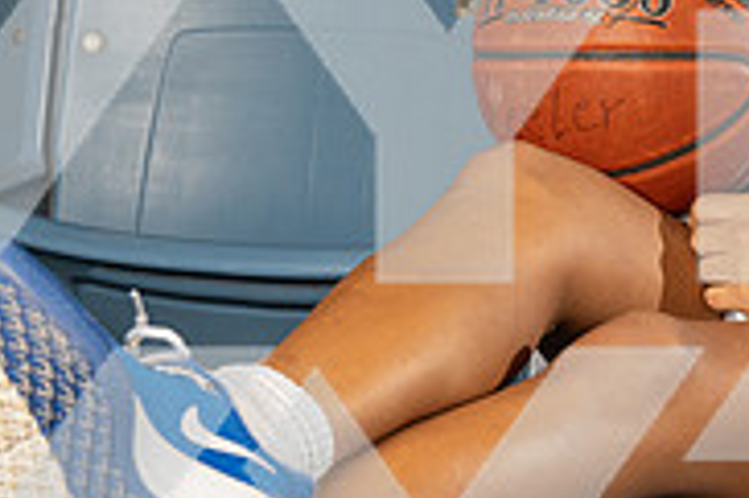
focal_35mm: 115
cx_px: 617
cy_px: 68
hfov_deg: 17.6
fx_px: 2390
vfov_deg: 11.8
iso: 320
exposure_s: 1/250
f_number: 5
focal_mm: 36
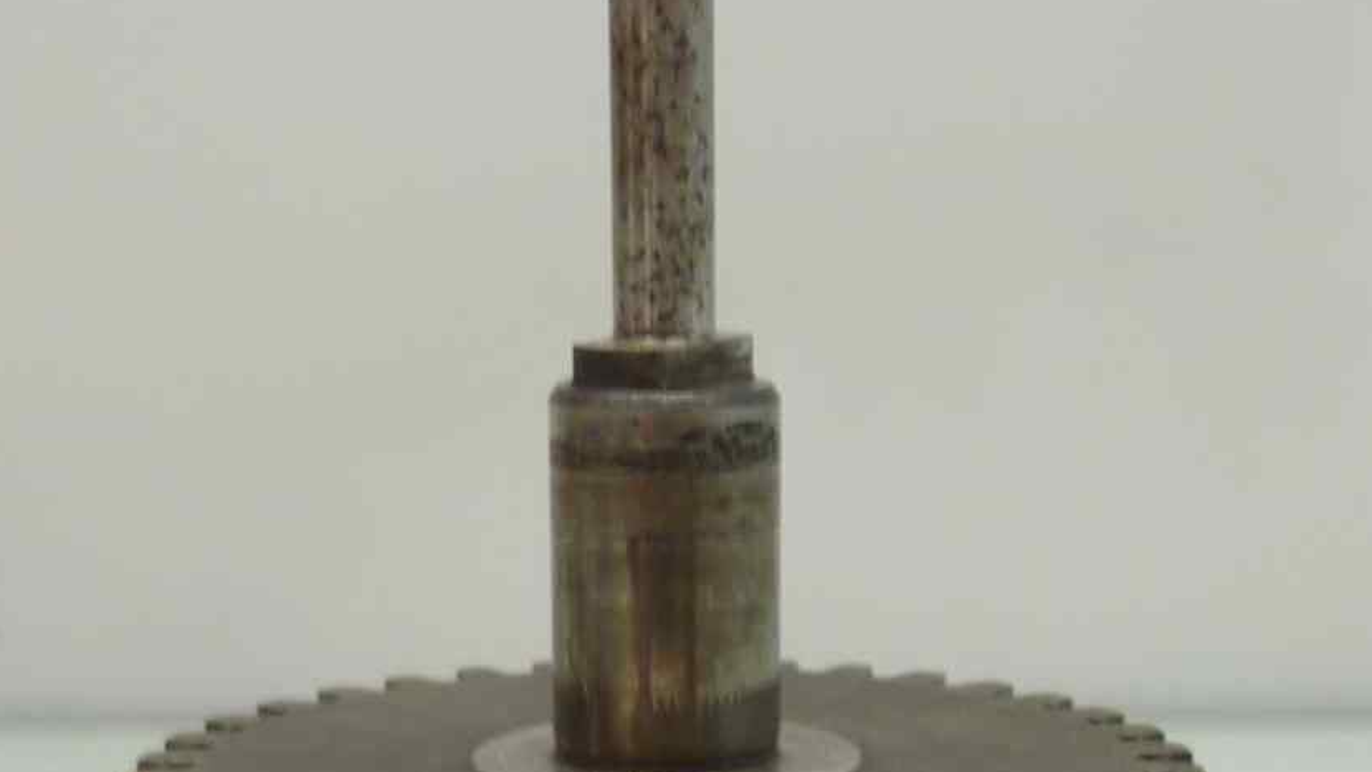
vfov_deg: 14.0
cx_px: 759
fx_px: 3056
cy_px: 916
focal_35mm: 84
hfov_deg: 25.3
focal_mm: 4.1
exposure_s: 1/15
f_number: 3.3
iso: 80
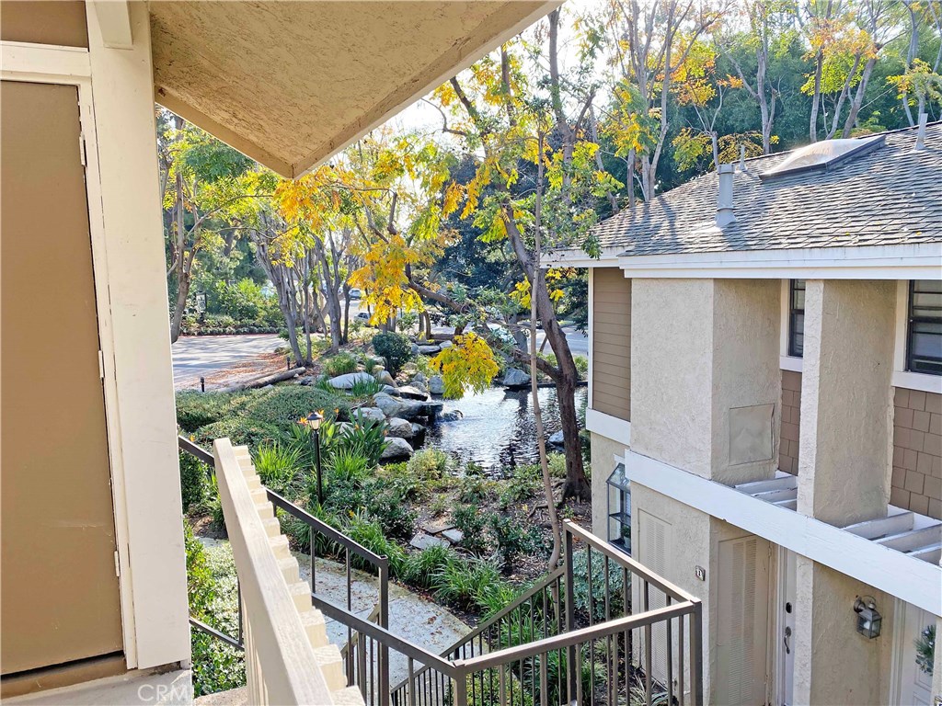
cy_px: 353
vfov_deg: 53.1
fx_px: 708
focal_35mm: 26
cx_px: 471
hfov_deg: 67.3
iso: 32
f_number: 1.8
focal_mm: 4.25
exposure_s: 1/515
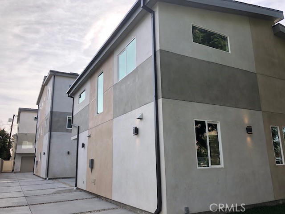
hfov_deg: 63.4
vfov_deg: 49.7
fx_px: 231
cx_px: 142
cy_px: 107
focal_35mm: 28
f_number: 1.8
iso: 20
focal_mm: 3.99
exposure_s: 1/1156
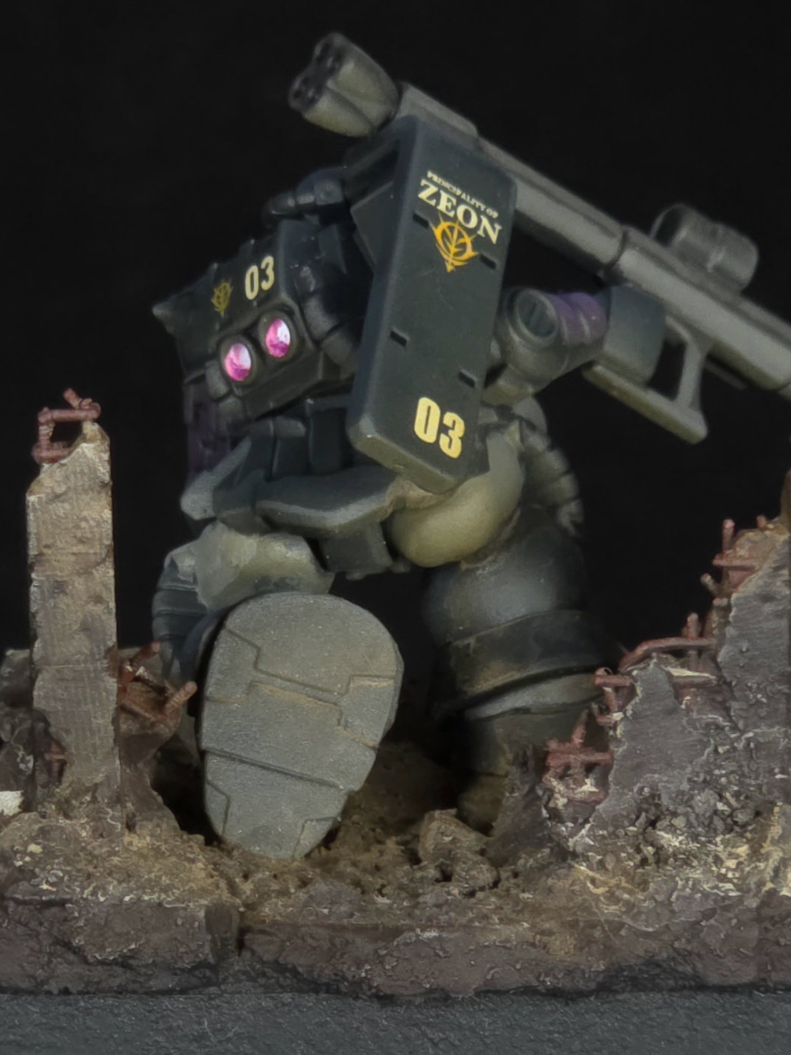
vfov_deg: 19.0
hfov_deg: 14.4
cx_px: 456
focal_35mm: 103
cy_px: 780
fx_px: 3138
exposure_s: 1/6
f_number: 2.4
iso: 50
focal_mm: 7
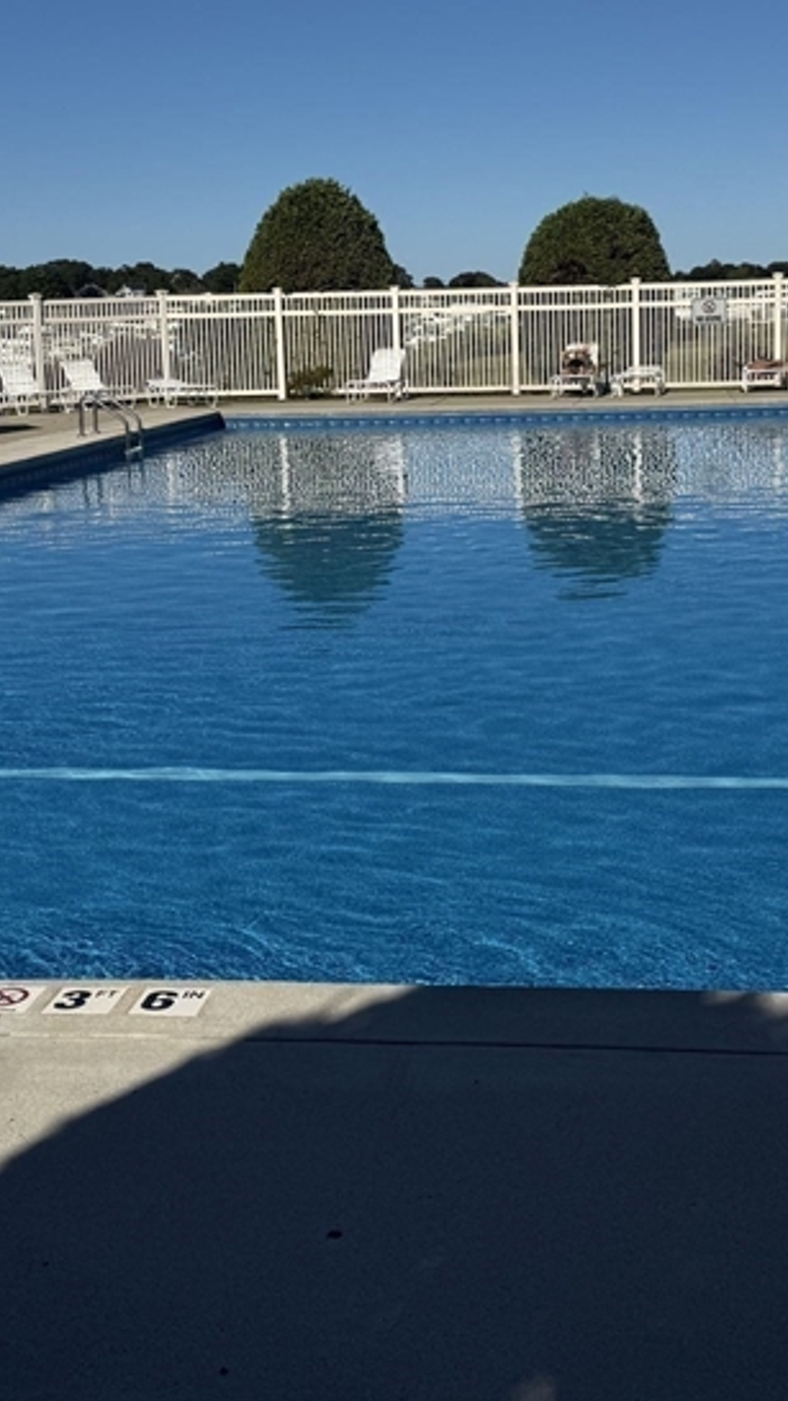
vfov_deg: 41.9
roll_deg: +1.6
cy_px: 544
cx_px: 439
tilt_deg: -7.6
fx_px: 1821
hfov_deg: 24.4
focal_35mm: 49
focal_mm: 6.76
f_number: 1.78
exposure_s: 1/10417
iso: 80
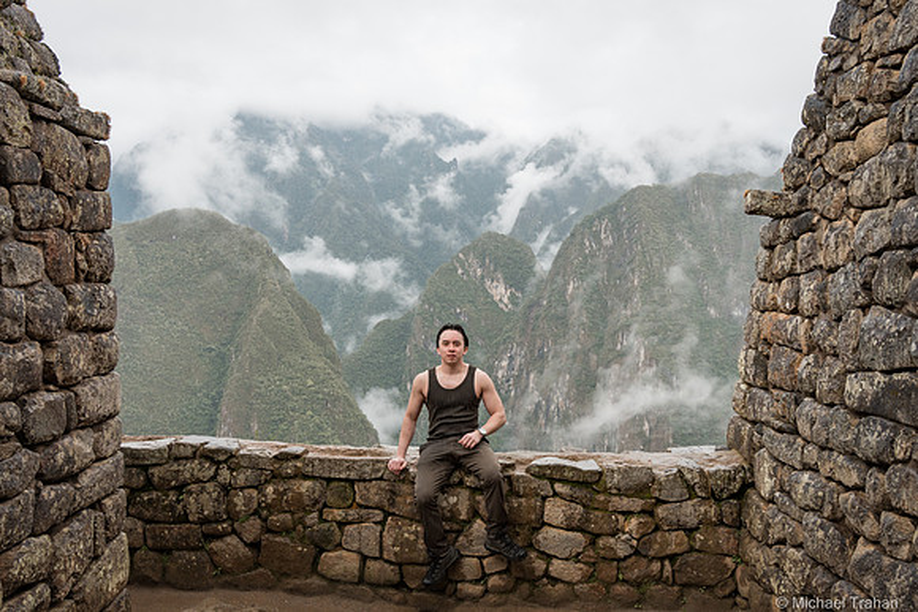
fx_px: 867
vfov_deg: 38.9
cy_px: 306
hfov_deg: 55.8
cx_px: 459
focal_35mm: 34
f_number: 10
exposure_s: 1/200
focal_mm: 34
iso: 800
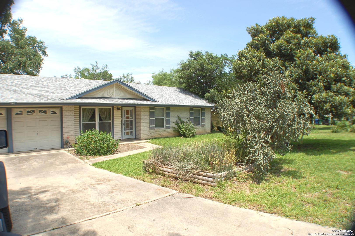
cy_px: 118
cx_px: 178
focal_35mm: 28
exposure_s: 1/320
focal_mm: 19
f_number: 9
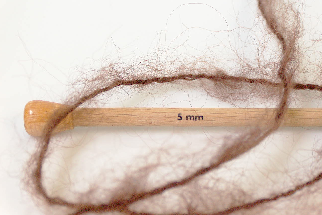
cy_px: 112
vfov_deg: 13.2
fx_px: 930
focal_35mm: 104
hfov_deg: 19.6
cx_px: 161
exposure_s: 1/22.7
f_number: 2.9
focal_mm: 20.29
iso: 200
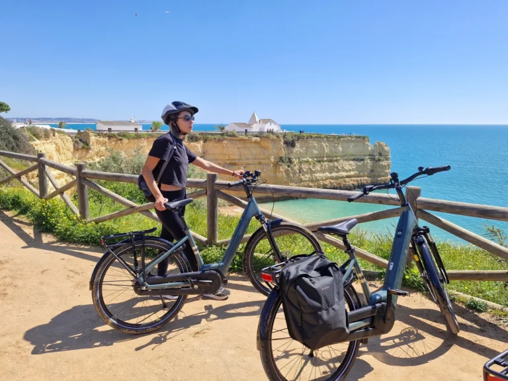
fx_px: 338
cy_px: 190
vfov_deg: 58.9
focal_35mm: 23
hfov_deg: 73.9
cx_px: 254
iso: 50
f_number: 1.8
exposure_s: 1/1268
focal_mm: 5.54
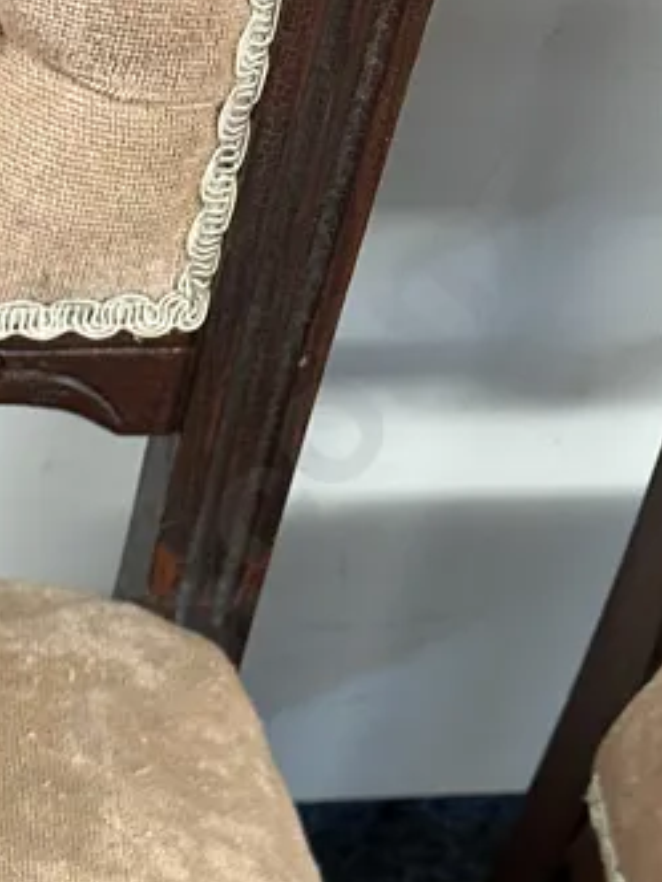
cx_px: -303
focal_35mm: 74
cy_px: 1275
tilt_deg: -64.4
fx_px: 1887
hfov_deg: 18.0
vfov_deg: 22.3
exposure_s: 1/50
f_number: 1.78
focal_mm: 6.86
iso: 250
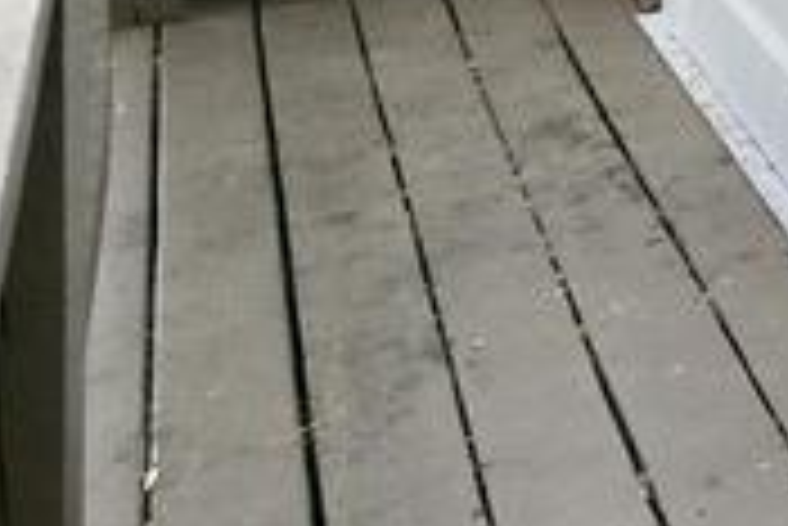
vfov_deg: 12.9
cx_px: 1968
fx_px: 1906
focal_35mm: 87
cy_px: -643
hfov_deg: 14.2
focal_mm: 14
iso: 250
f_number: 5
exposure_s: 1/100
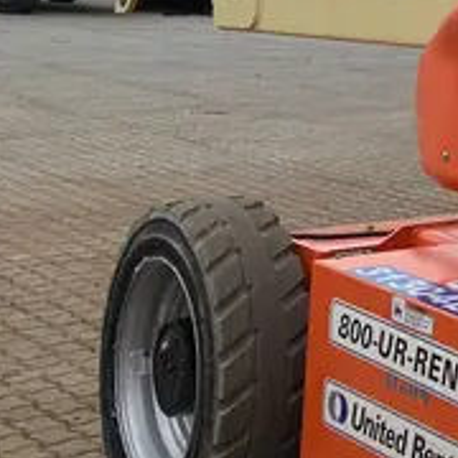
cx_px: 628
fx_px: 1512
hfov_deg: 16.1
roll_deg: -1.1
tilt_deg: +14.6
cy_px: -357
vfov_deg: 15.0
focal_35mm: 101
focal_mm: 3.99
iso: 32
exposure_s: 1/648
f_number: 1.8
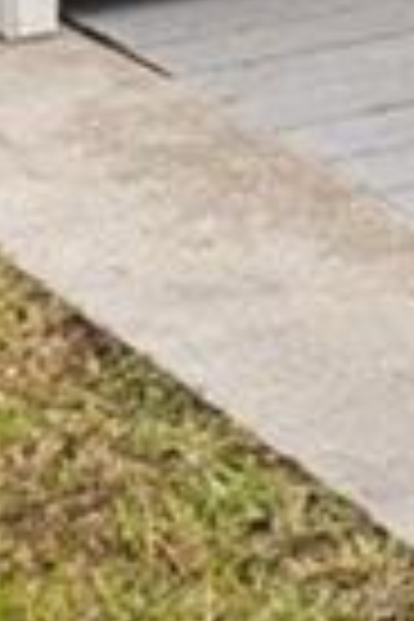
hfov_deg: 5.4
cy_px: -1220
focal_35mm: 225
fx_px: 3882
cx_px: 1575
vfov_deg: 7.9
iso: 100
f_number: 8
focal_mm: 12.9
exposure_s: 1/30
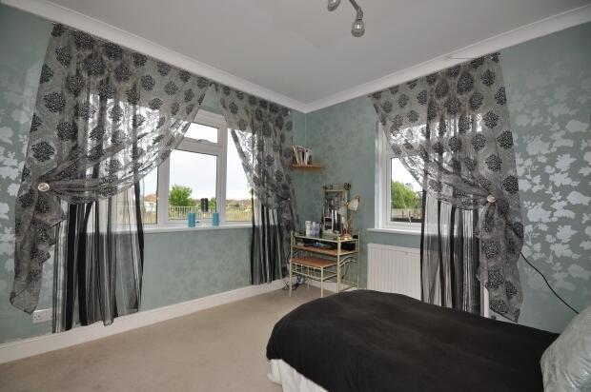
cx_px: 296
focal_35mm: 15
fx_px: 246
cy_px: 196
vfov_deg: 77.2
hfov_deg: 100.4
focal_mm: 10
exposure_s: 1/100
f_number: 11
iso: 200
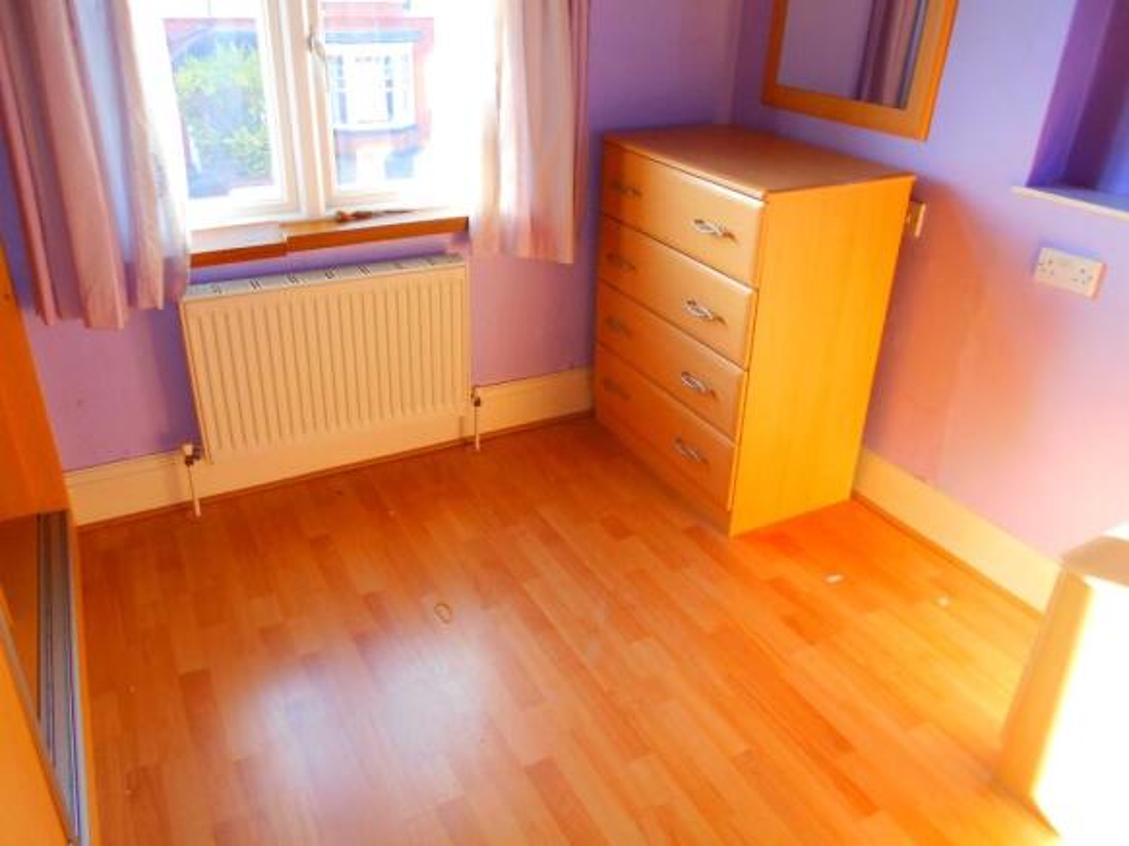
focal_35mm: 26
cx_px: 564
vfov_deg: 53.0
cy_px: 423
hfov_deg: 67.3
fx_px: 848
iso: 80
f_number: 3.2
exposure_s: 1/30
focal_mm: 4.6
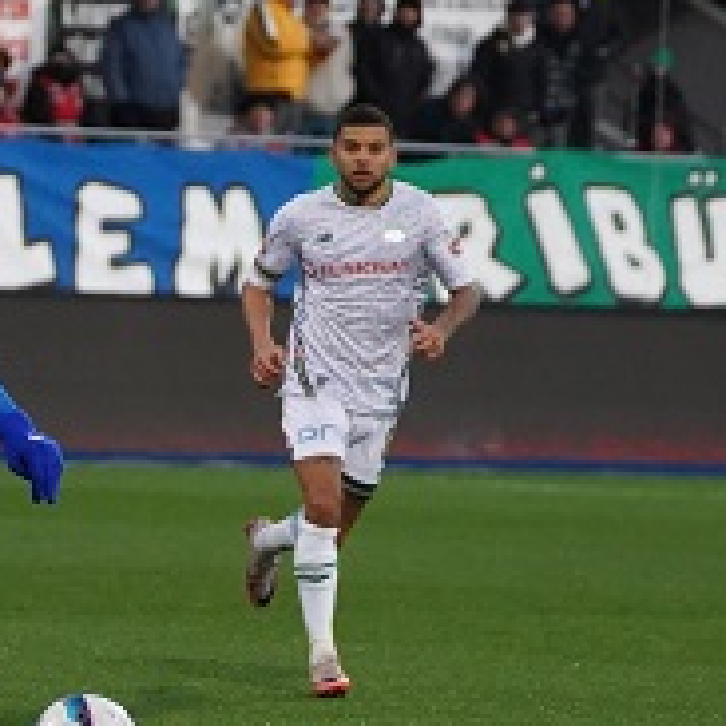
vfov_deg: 3.1
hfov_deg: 3.1
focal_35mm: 558
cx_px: -155
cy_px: 444
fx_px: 13240
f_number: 5.6
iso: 6400
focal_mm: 200
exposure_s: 1/2000
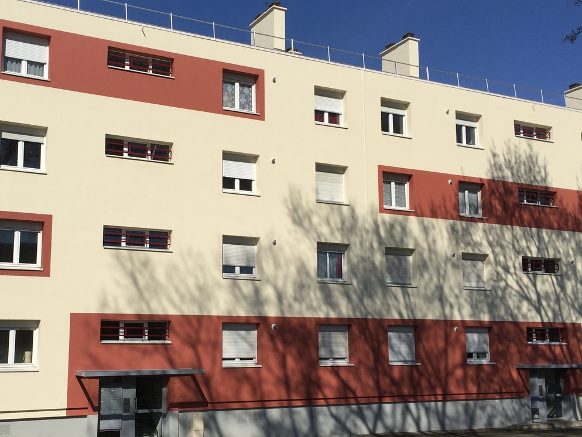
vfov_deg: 34.3
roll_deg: +1.1
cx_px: 227
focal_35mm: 42
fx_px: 706
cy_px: 247
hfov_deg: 44.5
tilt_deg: +5.9
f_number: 2.2
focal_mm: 4.15
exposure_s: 1/4405
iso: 32
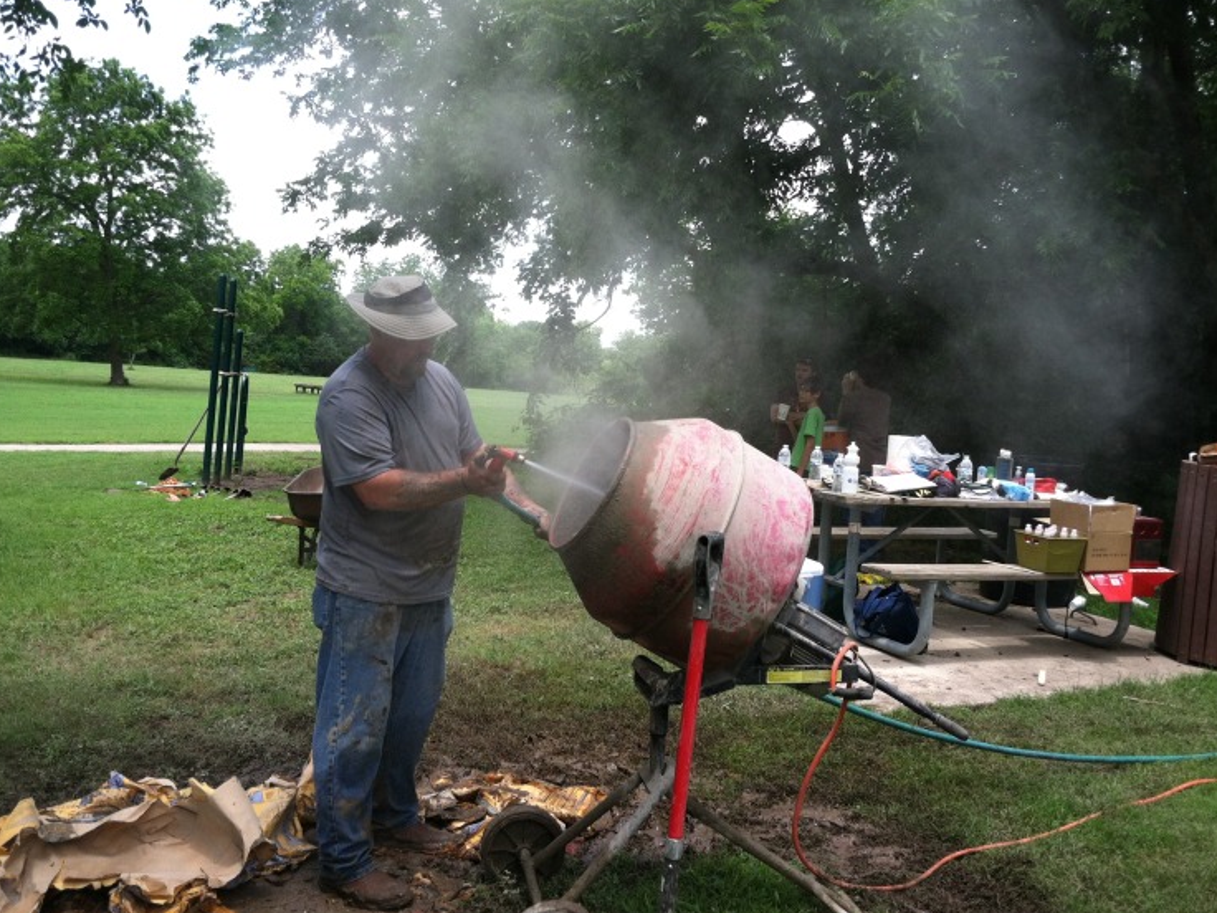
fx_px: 1336
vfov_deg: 37.7
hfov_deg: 49.0
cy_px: 426
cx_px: 600
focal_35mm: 38
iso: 80
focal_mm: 3.85
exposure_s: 1/338
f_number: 2.8
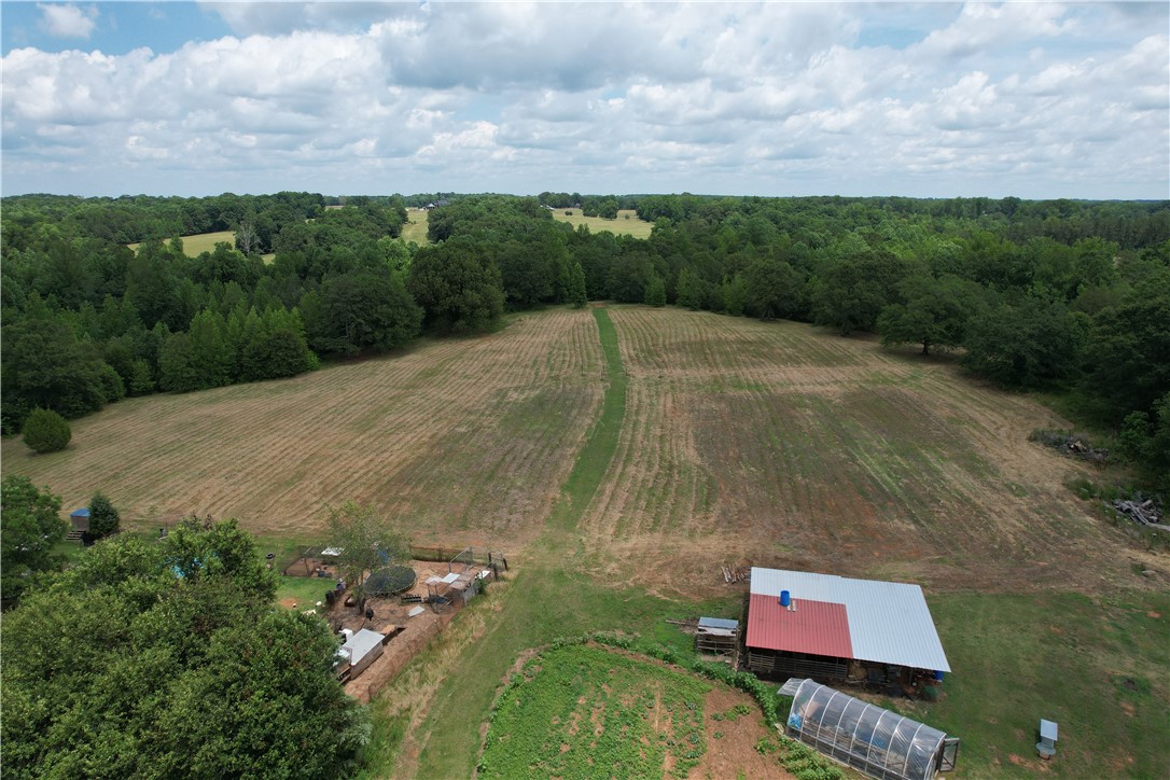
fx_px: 715
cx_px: 585
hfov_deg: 78.6
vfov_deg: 57.2
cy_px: 390
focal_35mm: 22
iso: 120
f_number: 2.8
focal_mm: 8.38
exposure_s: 1/2000
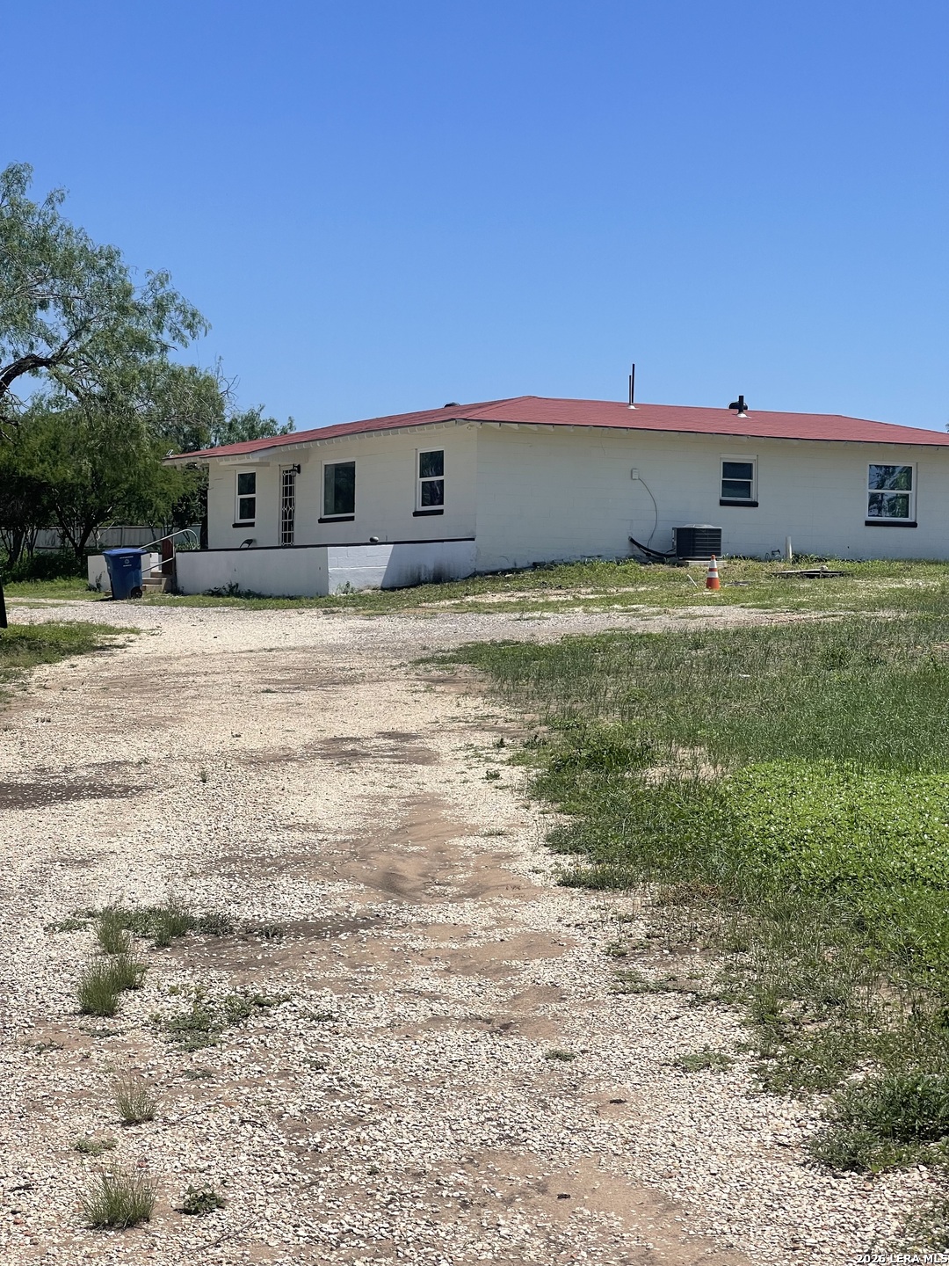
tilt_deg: -0.2
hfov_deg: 22.9
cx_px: 474
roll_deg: -0.7
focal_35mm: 64
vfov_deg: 30.3
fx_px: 2339
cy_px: 633
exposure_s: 1/1845
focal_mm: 7.5
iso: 20
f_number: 2.2
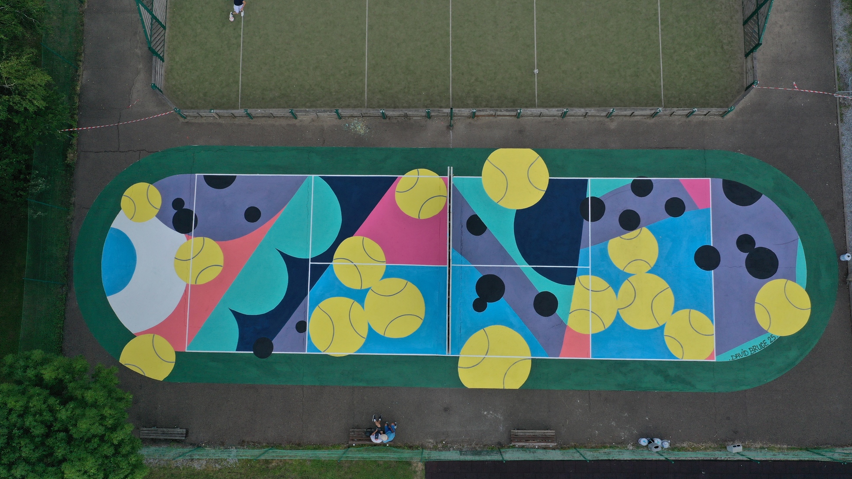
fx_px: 678
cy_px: 247
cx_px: 433
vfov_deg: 38.9
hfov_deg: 64.3
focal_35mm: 30
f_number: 5.6
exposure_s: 1/500
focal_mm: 10.26
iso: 100
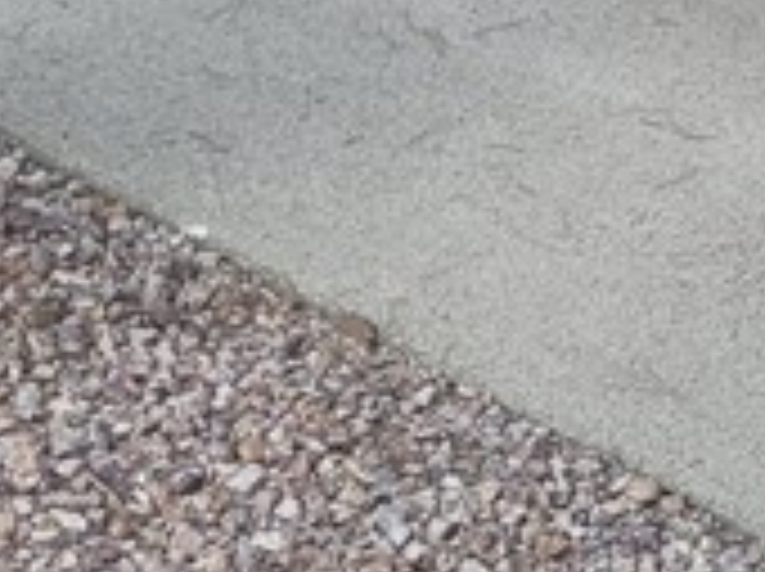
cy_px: -833
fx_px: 3465
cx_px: 698
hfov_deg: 12.5
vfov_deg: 8.5
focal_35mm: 157
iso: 50
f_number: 1.8
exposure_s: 1/120
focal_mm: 5.4
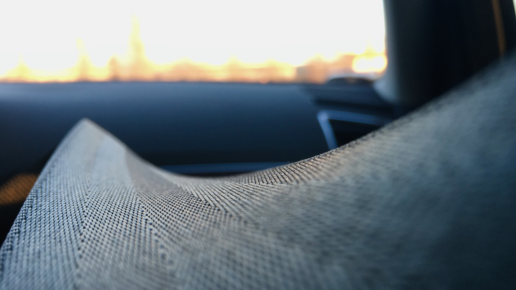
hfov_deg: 61.0
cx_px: 260
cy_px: 164
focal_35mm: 32
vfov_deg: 36.6
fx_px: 438
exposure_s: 1/33
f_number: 2.2
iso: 25
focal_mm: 4.15
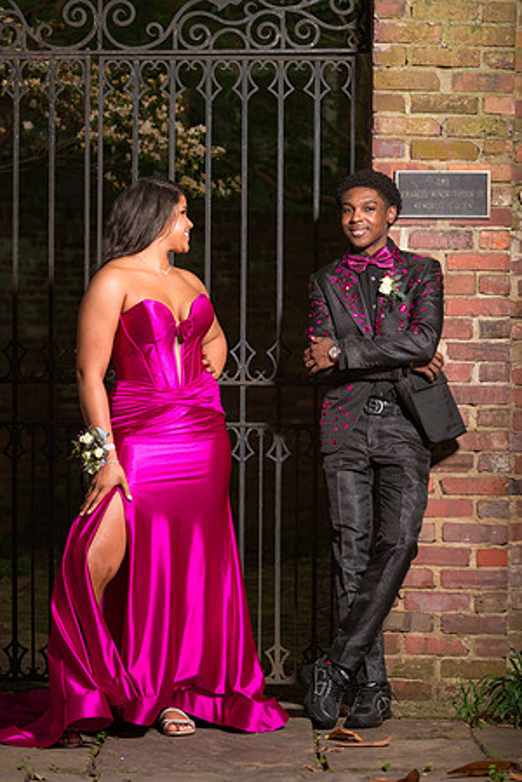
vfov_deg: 16.8
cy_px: 391
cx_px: 261
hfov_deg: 11.2
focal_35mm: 122
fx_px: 2653
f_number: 6.3
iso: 320
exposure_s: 1/250
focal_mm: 122
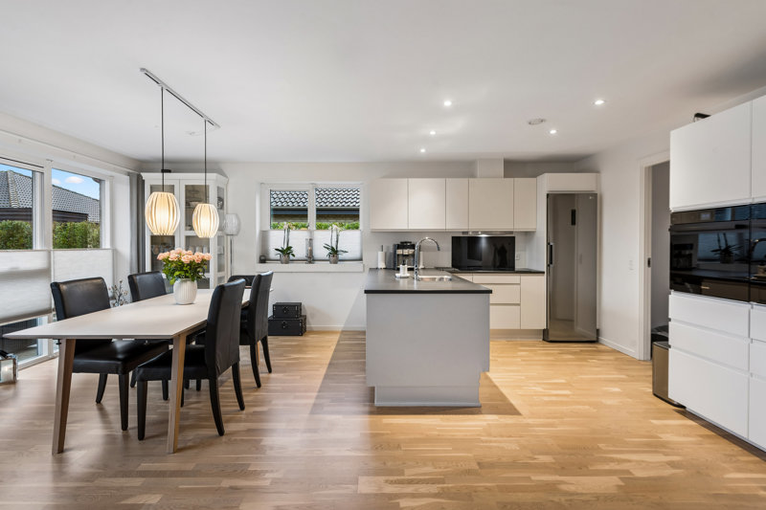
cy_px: 255
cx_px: 383
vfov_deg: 70.4
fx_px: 362
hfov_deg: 93.3
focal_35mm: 17
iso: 320
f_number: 9
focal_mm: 17
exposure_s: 1/4
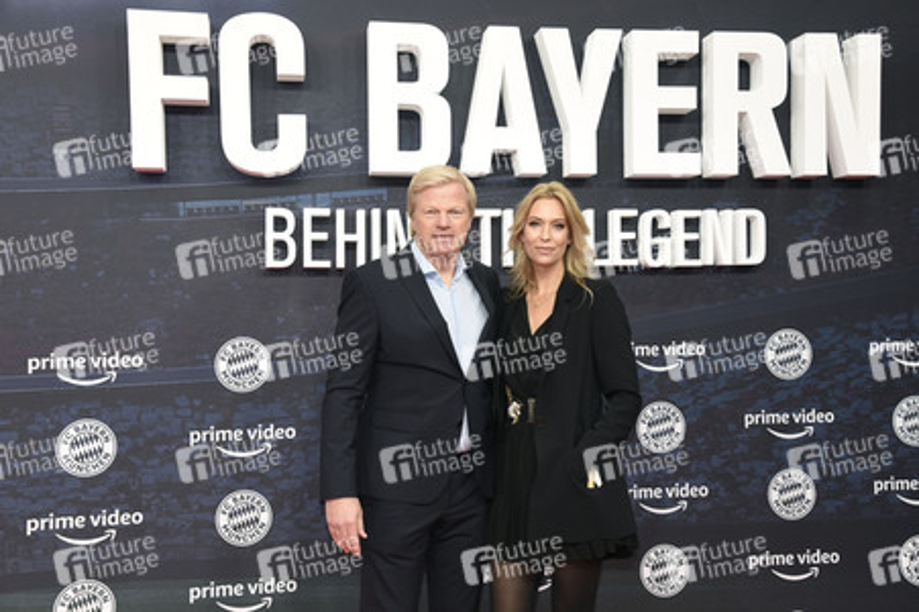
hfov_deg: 48.5
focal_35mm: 40
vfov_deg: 33.4
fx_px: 1020
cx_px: 460
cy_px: 306
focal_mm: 40
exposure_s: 1/125
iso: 1600
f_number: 6.3
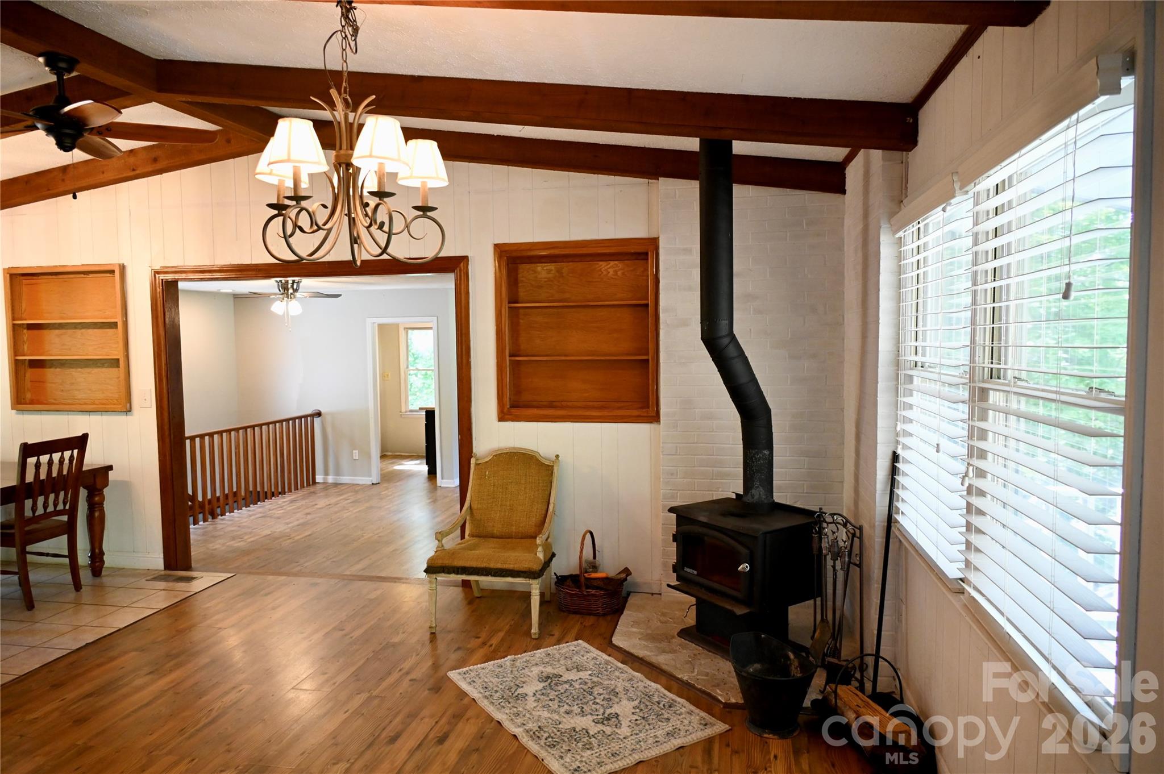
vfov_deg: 53.1
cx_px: 582
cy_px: 387
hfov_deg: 73.8
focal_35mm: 24
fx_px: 775
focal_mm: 24
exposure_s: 1/125
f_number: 4
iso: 3200
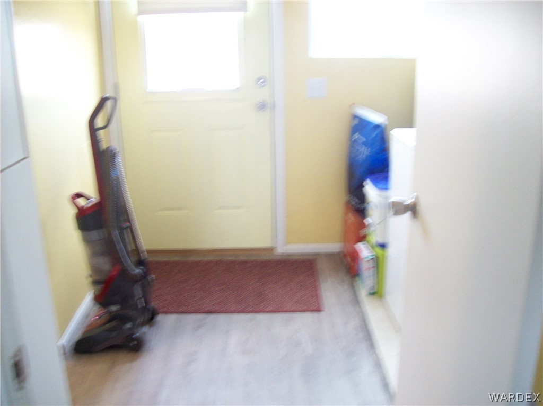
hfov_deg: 51.4
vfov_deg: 39.6
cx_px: 272
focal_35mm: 36
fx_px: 564
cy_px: 203
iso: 160
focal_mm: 6
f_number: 2.7
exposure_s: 1/15
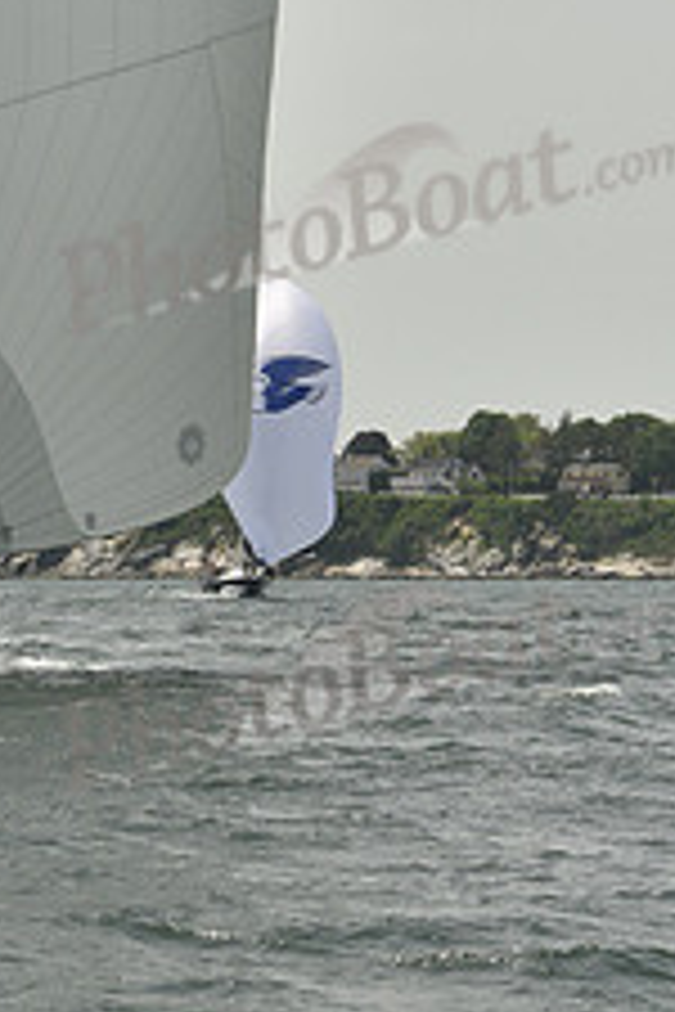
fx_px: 6243
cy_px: 49
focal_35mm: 222
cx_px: -173
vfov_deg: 9.2
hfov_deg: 6.1
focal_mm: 86
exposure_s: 1/1250
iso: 400
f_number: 11
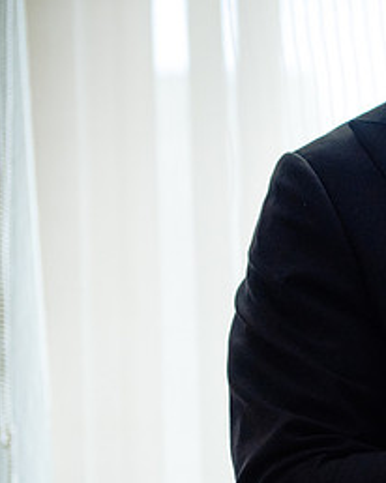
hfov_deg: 10.2
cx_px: 540
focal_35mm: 148
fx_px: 2116
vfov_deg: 13.0
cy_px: 359
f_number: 2.8
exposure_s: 1/400
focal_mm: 70
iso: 2000
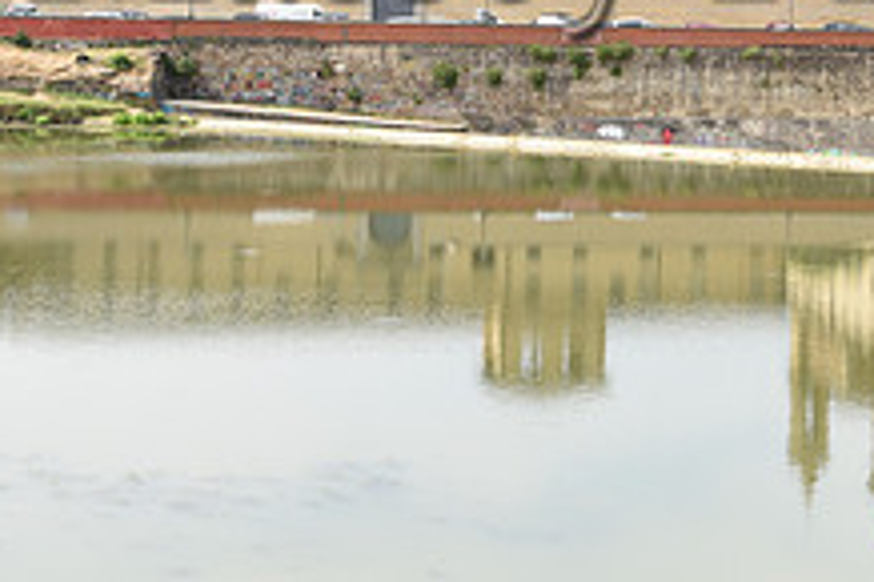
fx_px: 2329
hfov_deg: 21.0
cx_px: 710
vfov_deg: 13.9
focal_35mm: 96
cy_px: -54
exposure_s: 1/200
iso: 64
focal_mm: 36
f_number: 5.6
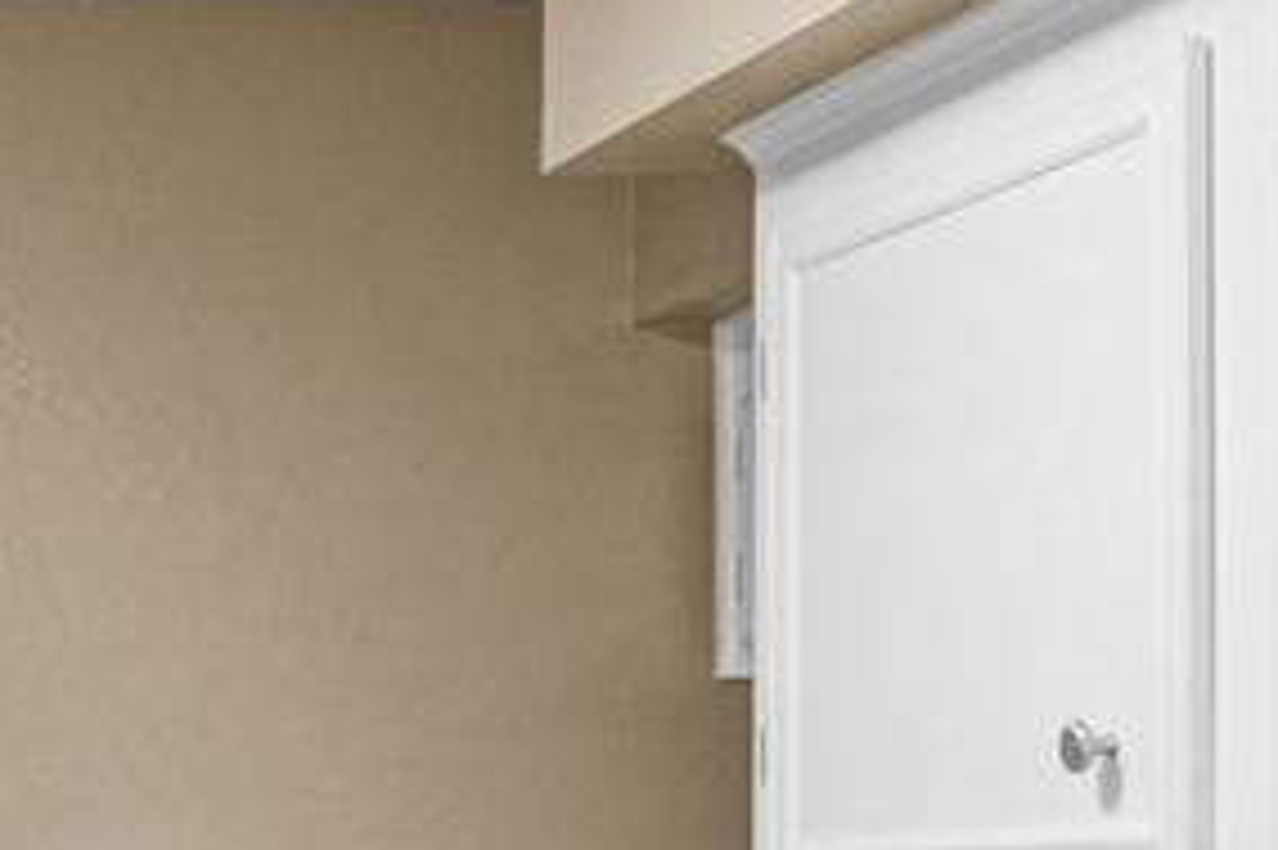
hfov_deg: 16.7
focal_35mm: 108
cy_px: 940
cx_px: -801
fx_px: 3832
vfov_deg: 12.4
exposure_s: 1/8
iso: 100
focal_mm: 10
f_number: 7.1
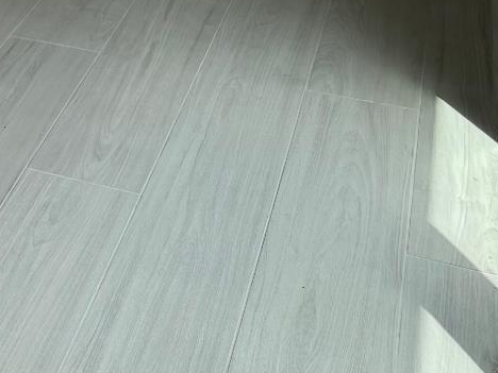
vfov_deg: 17.5
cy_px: -162
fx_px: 1108
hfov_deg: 23.6
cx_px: -62
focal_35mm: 77
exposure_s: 1/938
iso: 80
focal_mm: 6.76
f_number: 1.78
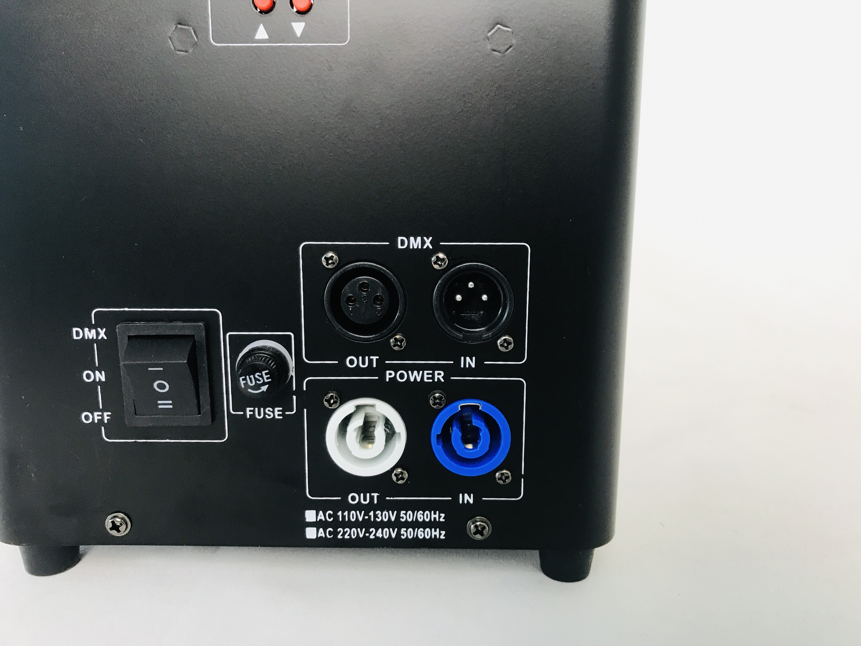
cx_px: 430
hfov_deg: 63.4
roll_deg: -1.3
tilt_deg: -11.4
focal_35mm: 28
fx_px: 696
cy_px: 323
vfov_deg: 49.7
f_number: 1.8
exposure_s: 1/31
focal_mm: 3.99
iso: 25
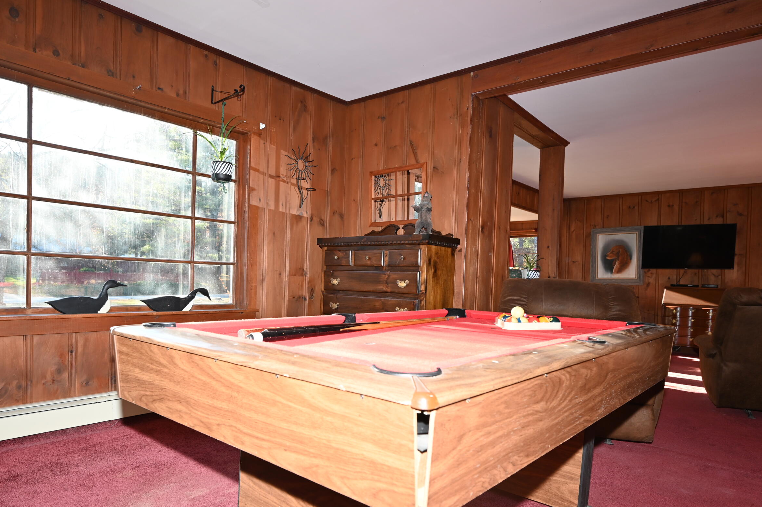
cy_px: 302
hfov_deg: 74.2
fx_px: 500
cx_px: 329
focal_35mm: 24
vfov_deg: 53.5
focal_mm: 18.5
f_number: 5
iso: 200
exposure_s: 1/100
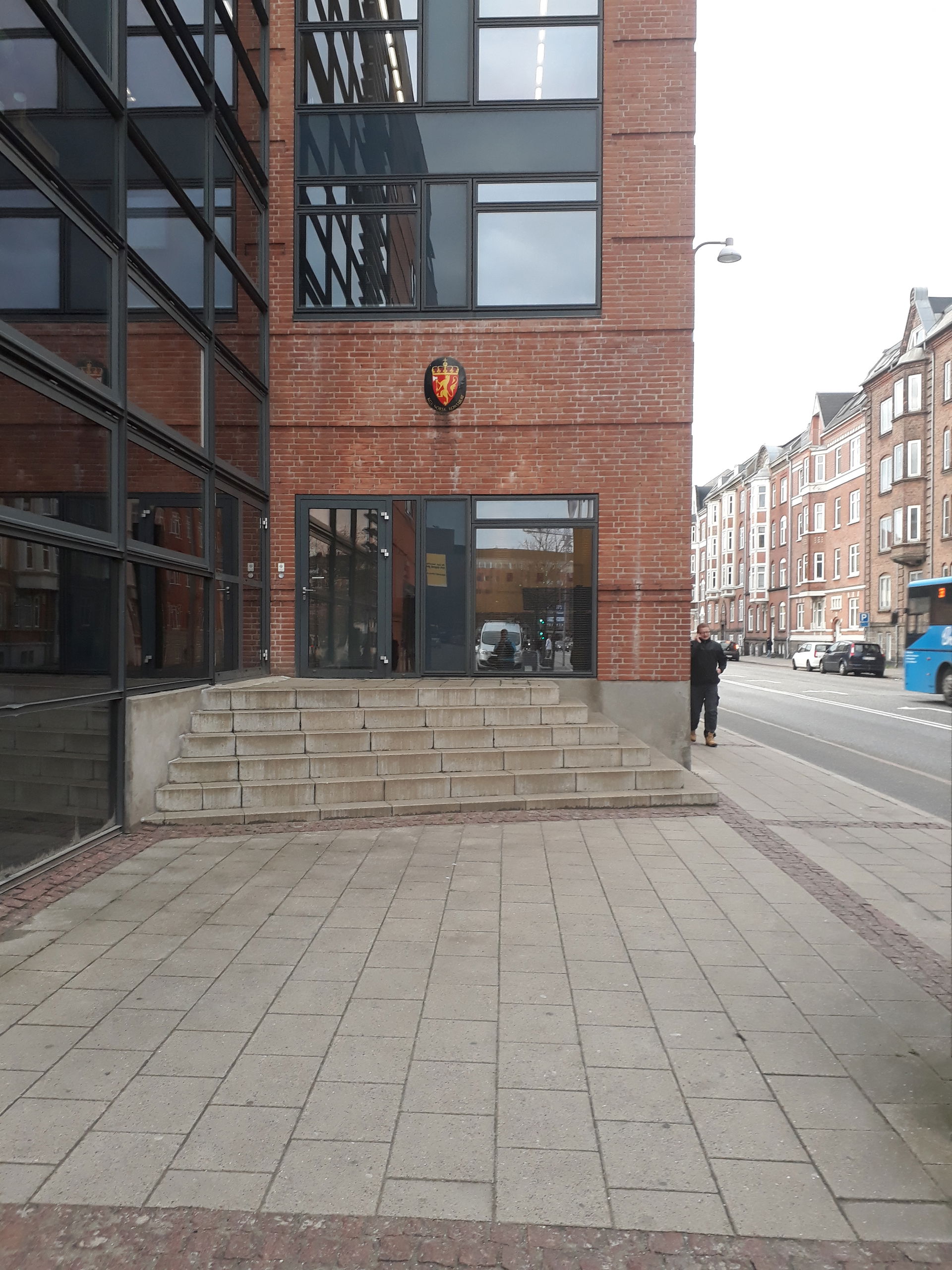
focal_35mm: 27
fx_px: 990
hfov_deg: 51.4
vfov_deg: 65.3
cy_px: 635
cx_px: 476
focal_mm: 3.6
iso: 80
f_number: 1.9
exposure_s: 1/100
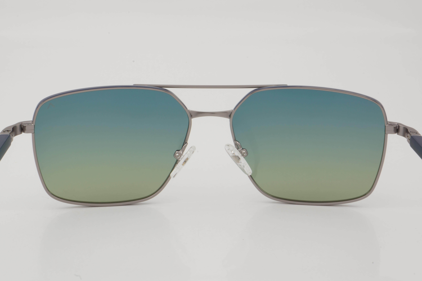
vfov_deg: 18.2
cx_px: 211
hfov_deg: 27.0
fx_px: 879
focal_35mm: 75
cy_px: 140
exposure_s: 1/3
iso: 100
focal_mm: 50
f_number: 32
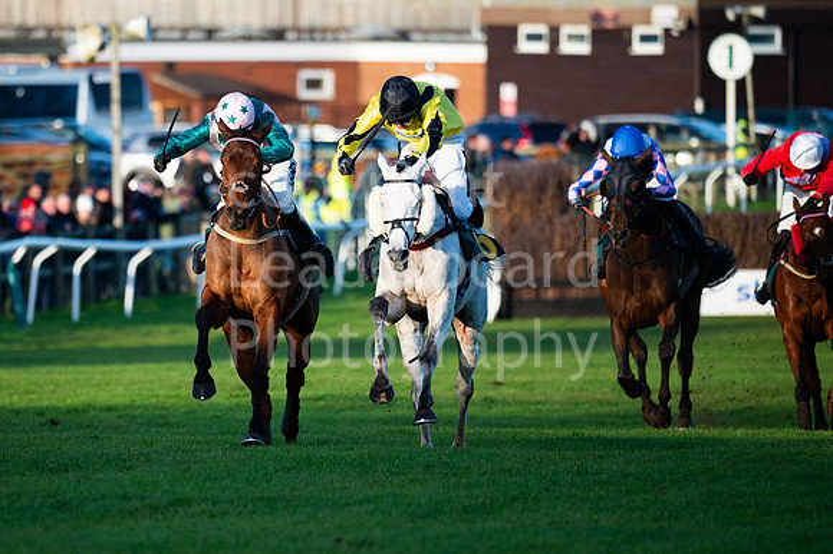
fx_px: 12429
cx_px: 274
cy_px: 253
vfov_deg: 2.6
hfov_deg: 3.8
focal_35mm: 537
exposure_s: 1/2500
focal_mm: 400
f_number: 4.5
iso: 800
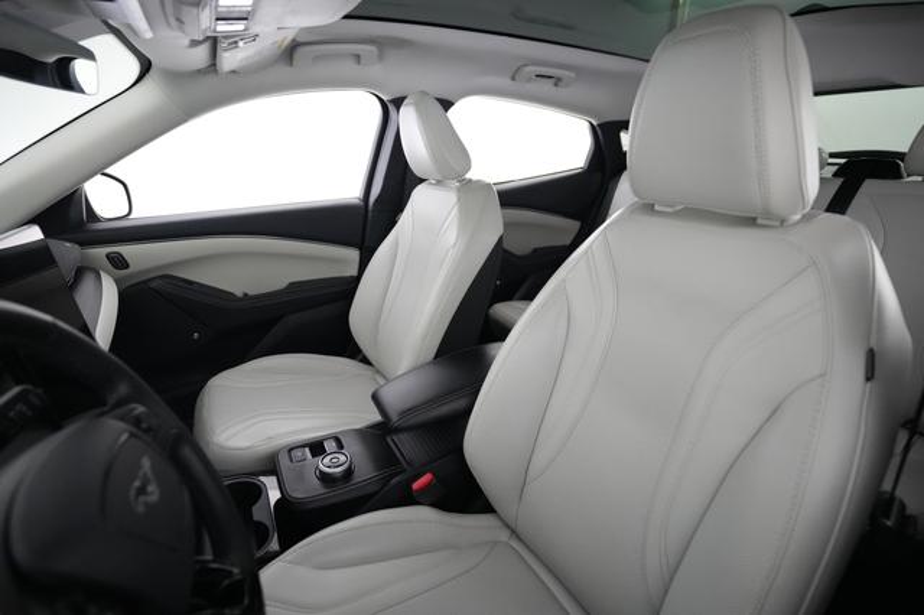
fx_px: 436
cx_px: 462
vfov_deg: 70.4
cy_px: 308
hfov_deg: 93.3
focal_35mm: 17
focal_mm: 17
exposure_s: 1/100
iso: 8000
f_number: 2.8
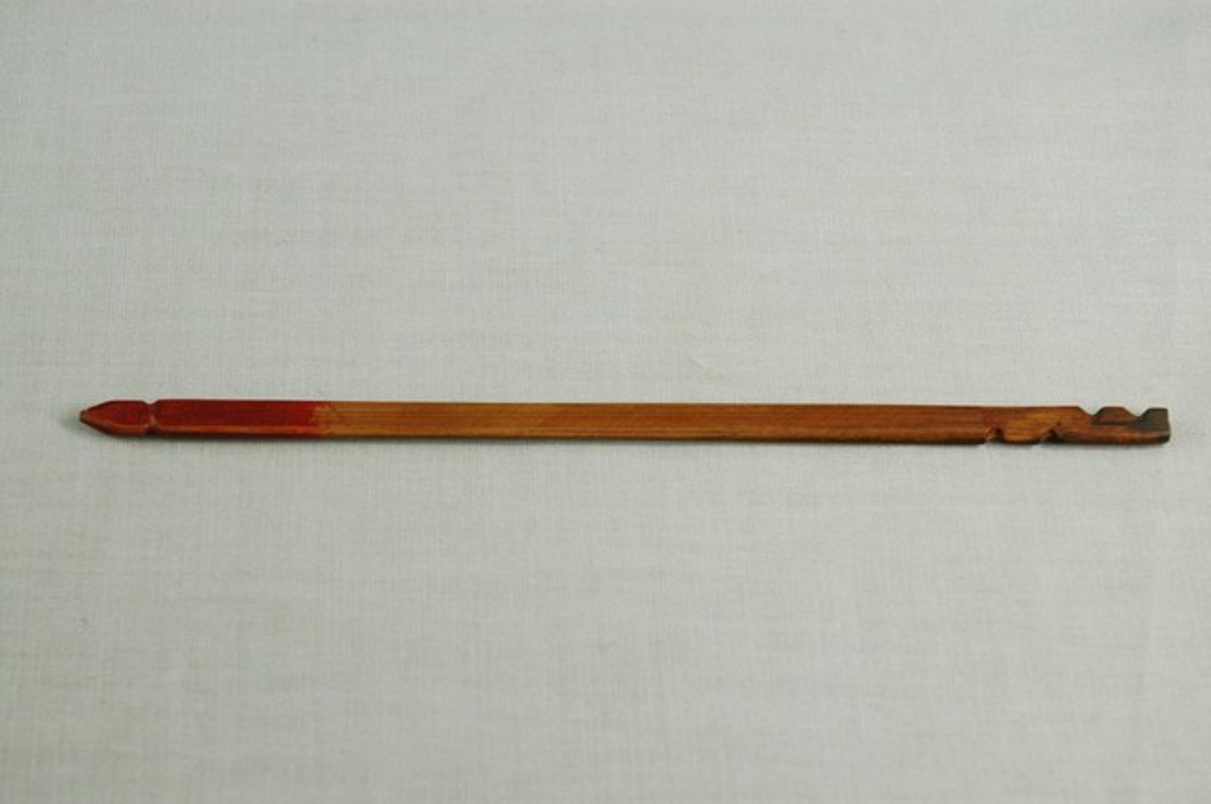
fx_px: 2520
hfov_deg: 27.0
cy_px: 402
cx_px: 606
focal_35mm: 75
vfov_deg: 18.1
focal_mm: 50
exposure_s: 1/25
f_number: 7.1
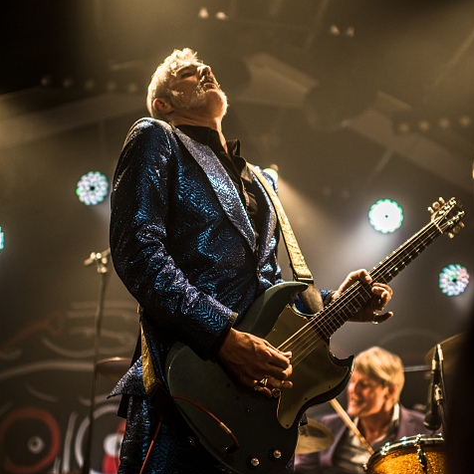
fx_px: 697
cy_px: 213
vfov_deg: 37.5
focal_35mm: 45
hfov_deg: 37.6
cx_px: 238
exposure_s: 1/250
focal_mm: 35
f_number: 1.4
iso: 320
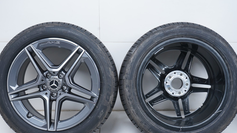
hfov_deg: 42.1
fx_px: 308
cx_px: 118
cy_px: 74
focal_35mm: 49
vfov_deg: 24.4
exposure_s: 1/125
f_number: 7.1
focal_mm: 43
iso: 250
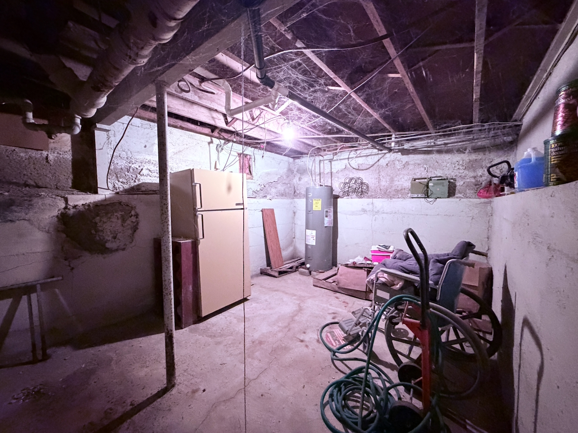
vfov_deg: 85.7
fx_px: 234
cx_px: 289
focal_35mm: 14
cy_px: 216
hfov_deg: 102.1
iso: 1250
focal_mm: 2.22
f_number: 2.2
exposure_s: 1/40
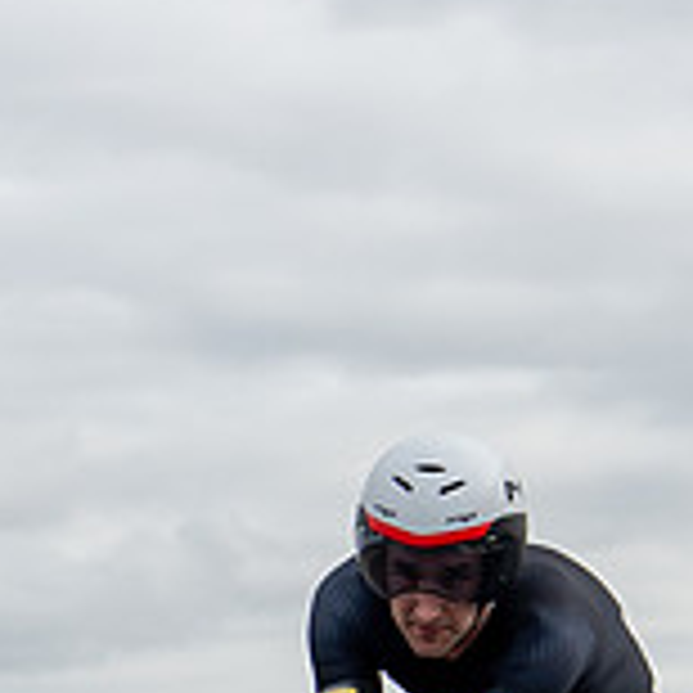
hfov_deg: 5.6
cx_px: -100
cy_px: 1395
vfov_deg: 5.5
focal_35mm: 309
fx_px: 6999
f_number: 3.5
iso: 100
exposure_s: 1/1000
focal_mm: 39
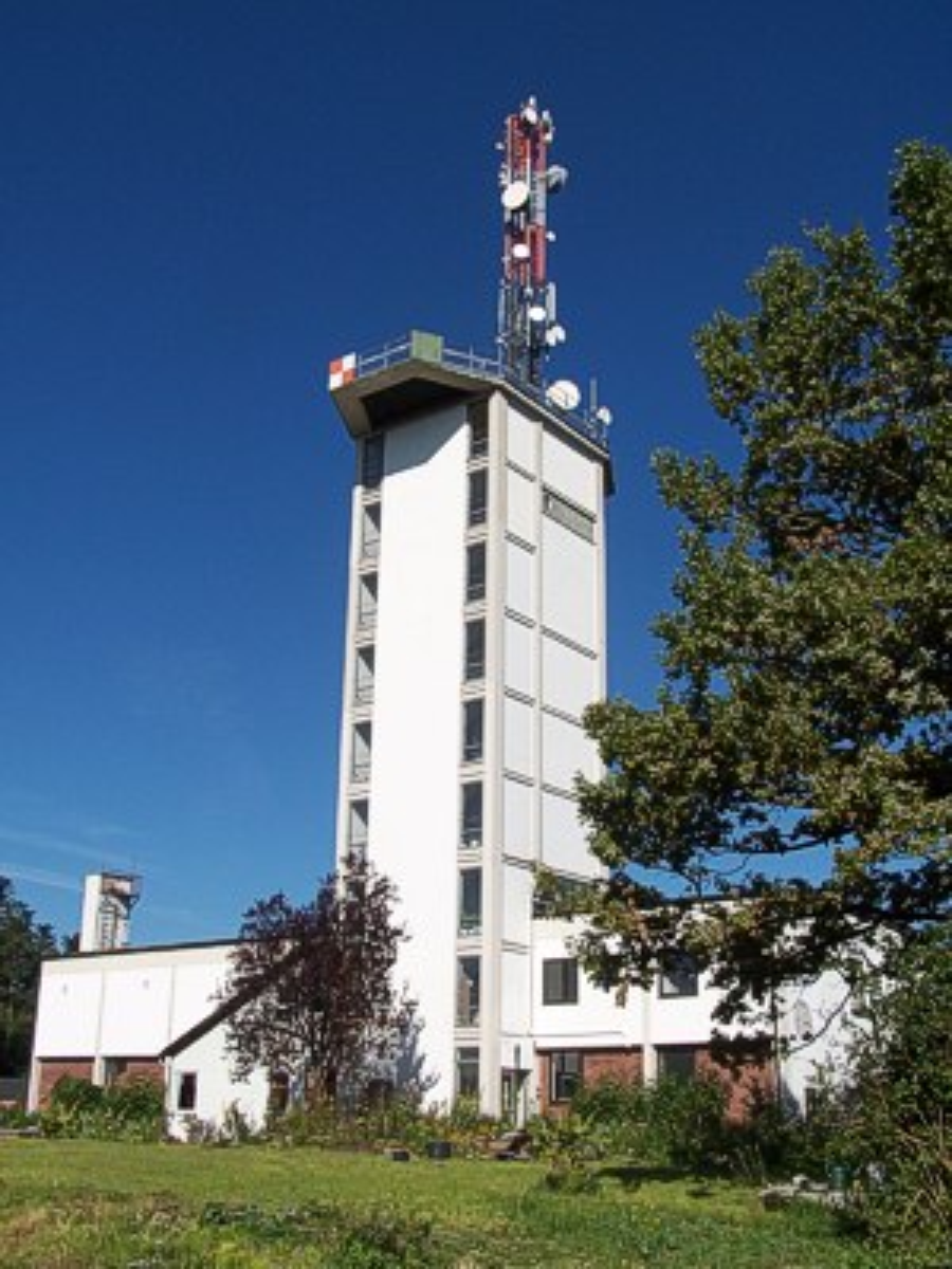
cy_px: 634
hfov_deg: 37.7
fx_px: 1393
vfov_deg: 49.0
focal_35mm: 38
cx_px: 476
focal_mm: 6.3
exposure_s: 1/500
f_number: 5.6
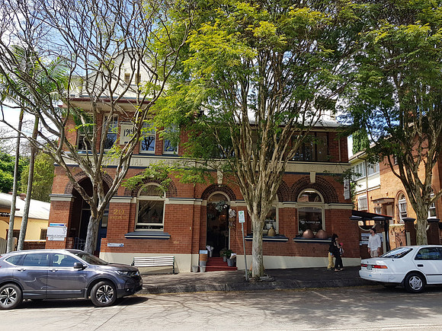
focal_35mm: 26
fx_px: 332
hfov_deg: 67.3
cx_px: 221
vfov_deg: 53.1
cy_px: 166
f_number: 1.7
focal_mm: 4.2
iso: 40
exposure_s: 1/802
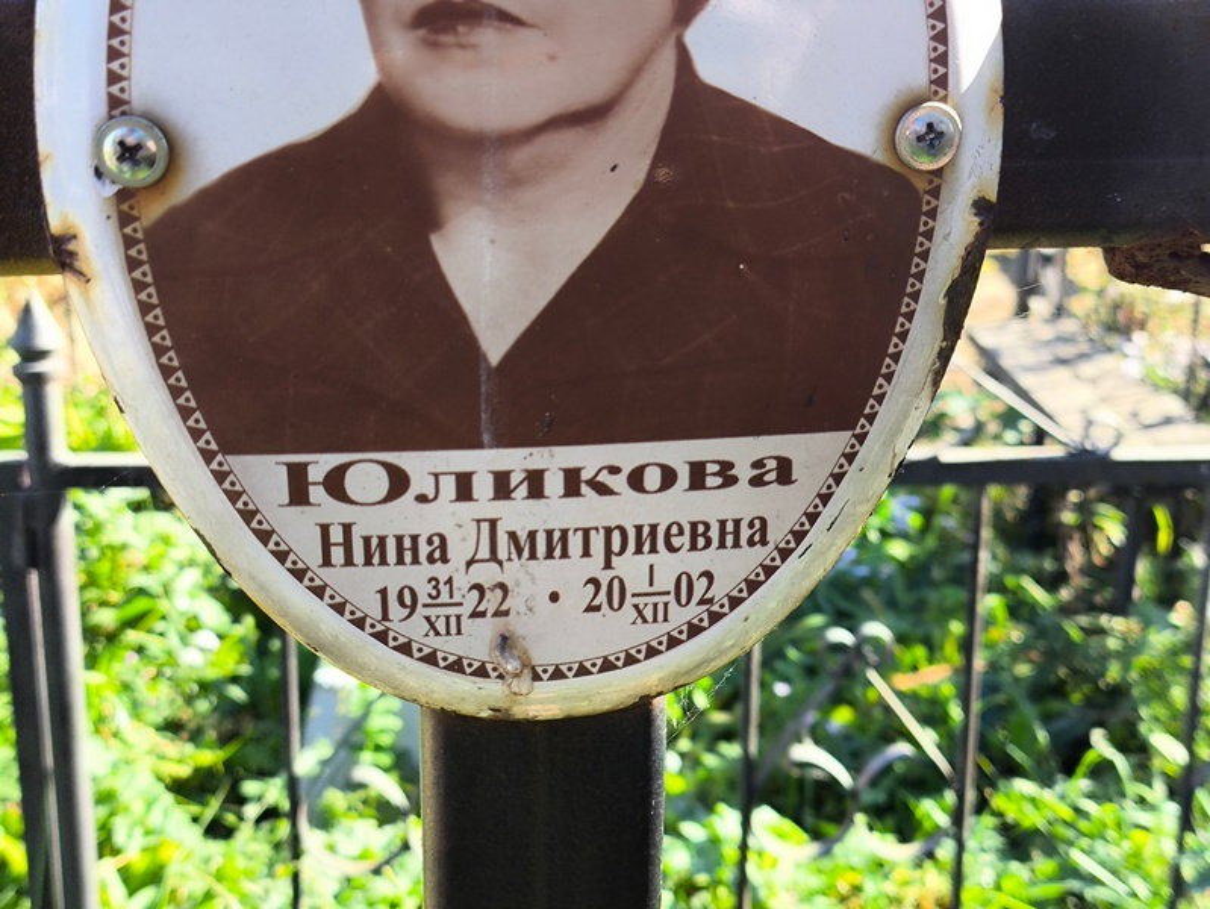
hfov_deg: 38.2
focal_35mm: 50
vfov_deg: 29.1
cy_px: 454
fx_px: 1749
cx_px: 605
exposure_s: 1/240
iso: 50
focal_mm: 4.71
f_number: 1.7
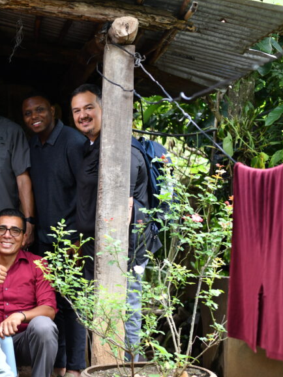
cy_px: 203
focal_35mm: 85
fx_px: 927
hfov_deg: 16.7
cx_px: -42
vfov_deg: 23.0
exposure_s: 1/400
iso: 640
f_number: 3.2
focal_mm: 50
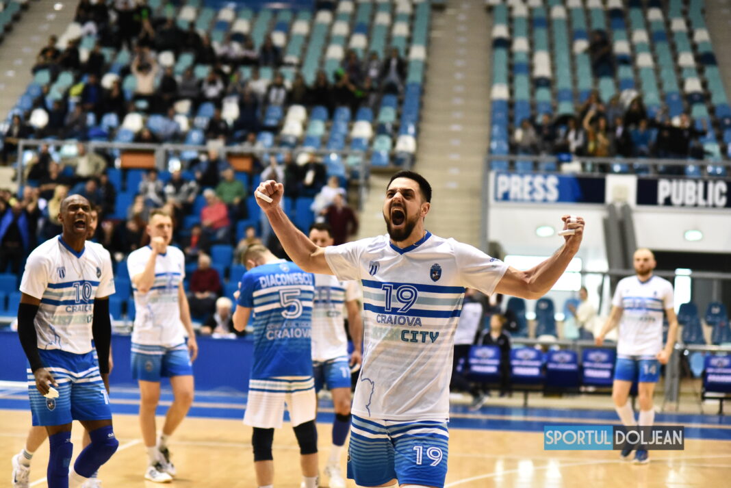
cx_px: 366
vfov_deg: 16.1
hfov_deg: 23.9
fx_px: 1727
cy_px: 244
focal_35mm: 85
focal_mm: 85
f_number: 2.5
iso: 8000
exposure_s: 1/2000
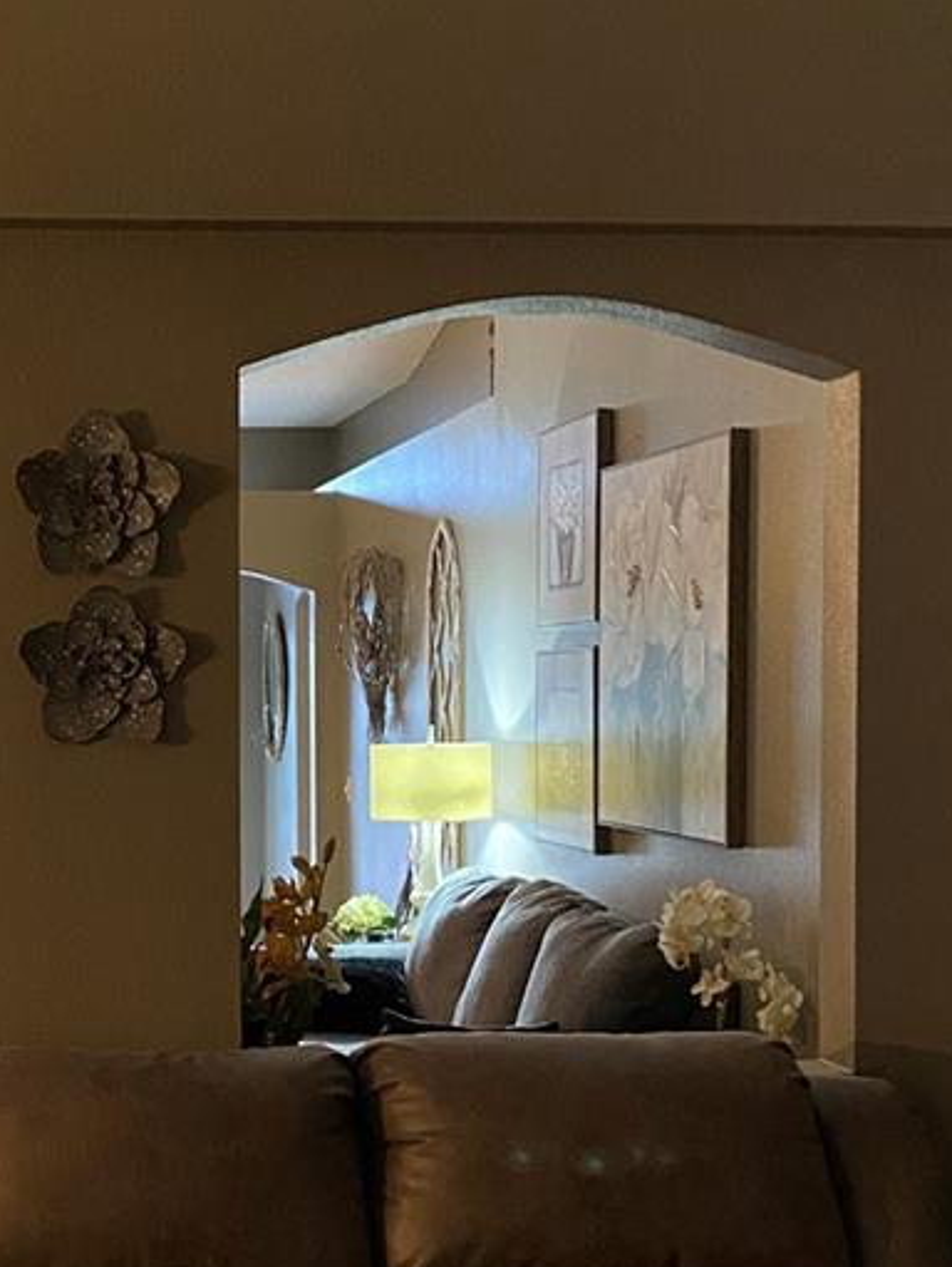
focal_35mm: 61
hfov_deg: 23.5
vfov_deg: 31.4
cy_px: 843
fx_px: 2234
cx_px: 114
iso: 800
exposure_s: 1/30
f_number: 1.8
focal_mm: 4.25
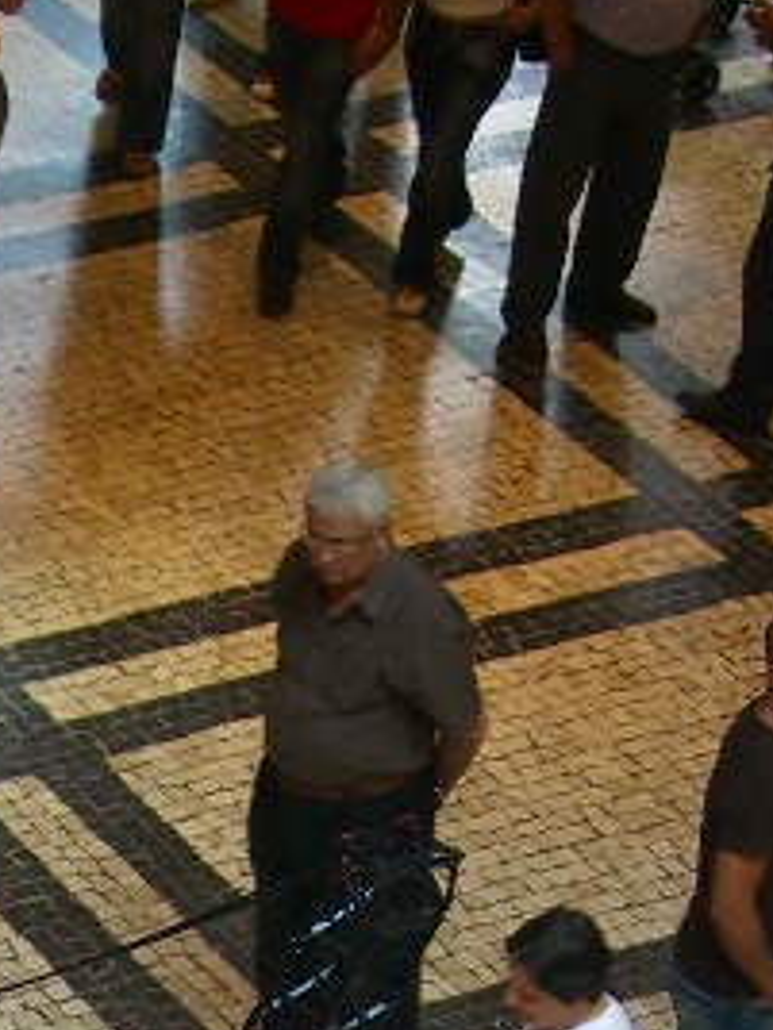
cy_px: 1637
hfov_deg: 8.3
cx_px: -181
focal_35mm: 176
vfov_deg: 10.7
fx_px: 5240
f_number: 3.1
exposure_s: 1/40
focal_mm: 9.5
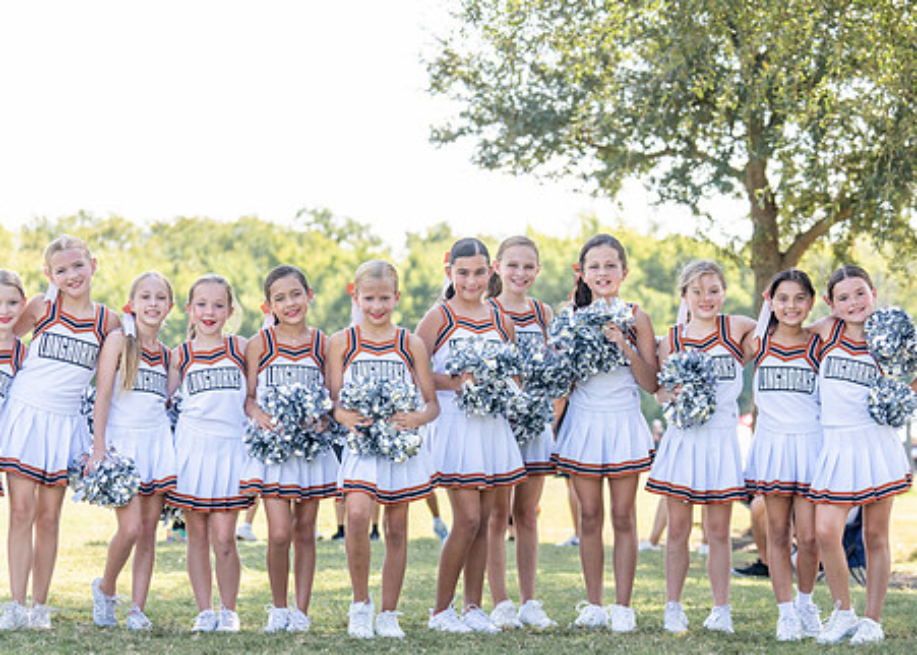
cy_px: 418
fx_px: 2578
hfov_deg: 20.2
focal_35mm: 99
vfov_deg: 14.5
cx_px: 454
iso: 250
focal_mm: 70
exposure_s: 1/640
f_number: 2.8
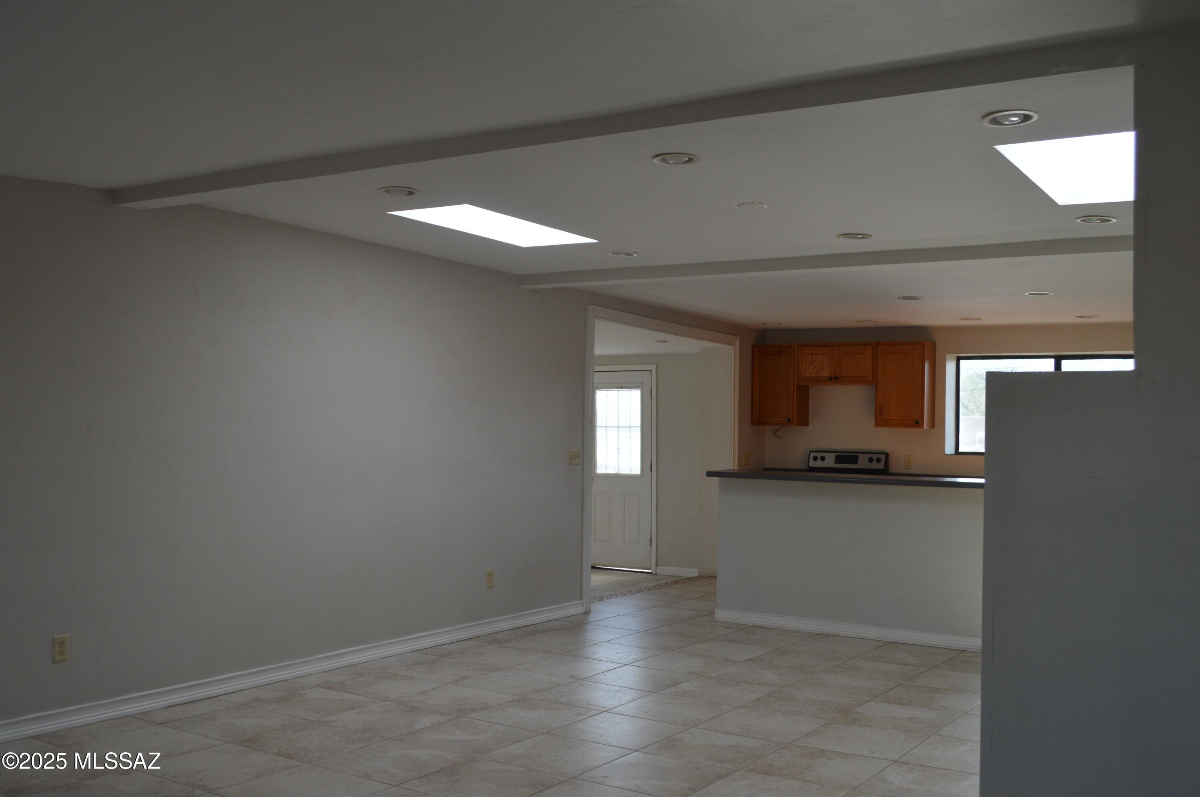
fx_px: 1199
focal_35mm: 36
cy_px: 398
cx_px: 600
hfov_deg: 53.2
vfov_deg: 36.8
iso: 360
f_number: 5.6
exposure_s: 1/125
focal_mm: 24
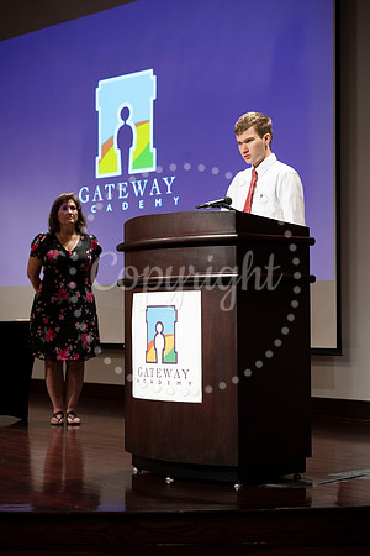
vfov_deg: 30.5
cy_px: 278
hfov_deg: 20.6
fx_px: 1017
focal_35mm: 66
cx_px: 185
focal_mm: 66
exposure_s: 1/80
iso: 800
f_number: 4
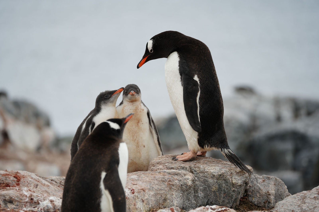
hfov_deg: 7.7
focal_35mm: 268
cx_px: 160
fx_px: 2374
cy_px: 106
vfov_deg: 5.1
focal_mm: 268
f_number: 6.3
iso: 125
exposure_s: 1/320
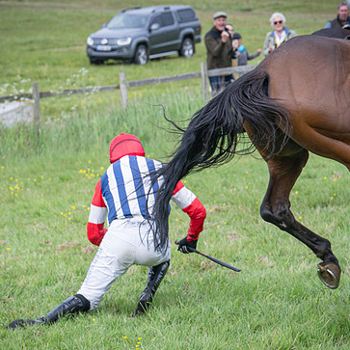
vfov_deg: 10.5
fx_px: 1899
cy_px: 197
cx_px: 185
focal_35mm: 166
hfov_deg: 10.5
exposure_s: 1/1600
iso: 400
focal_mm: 70
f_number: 4.5
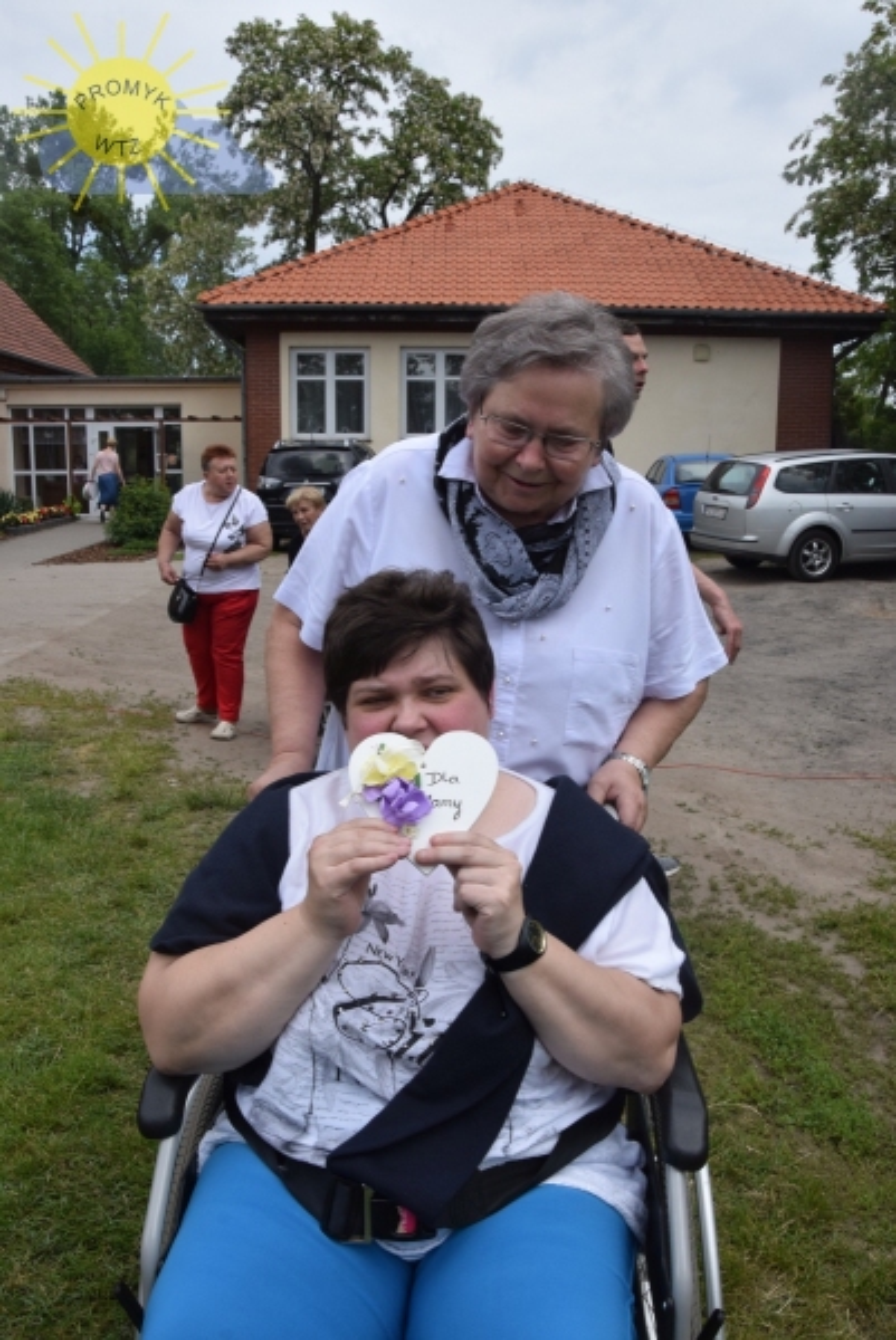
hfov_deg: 48.0
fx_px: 1006
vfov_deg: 67.3
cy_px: 670
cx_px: 448
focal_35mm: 27
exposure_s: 1/640
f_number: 13
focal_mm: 18
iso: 800
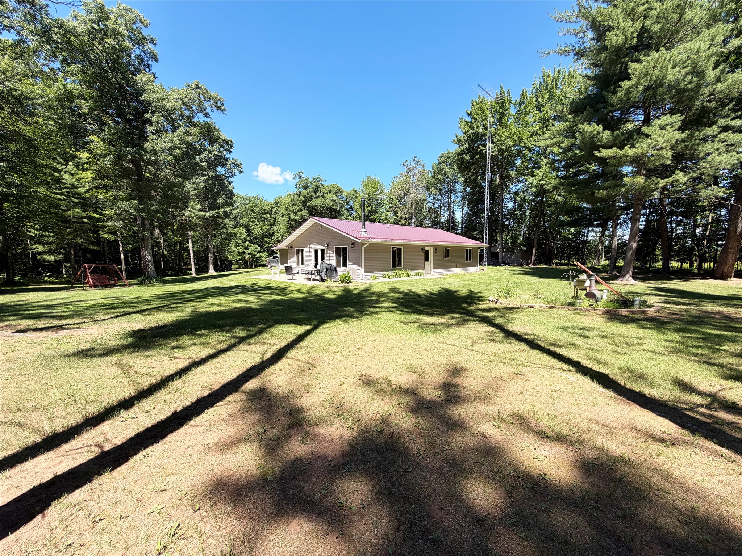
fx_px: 300
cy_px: 278
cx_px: 371
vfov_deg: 85.7
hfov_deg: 102.1
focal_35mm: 14
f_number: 2.2
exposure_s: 1/590
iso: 40
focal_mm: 2.22
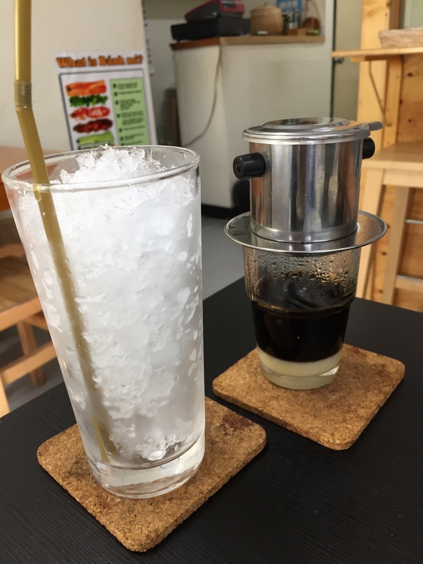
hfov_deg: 48.2
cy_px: 282
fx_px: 472
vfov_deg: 61.7
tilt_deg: -24.7
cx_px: 212
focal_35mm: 29
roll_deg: +4.4
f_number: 2.2
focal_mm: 4.15
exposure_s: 1/33
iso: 50
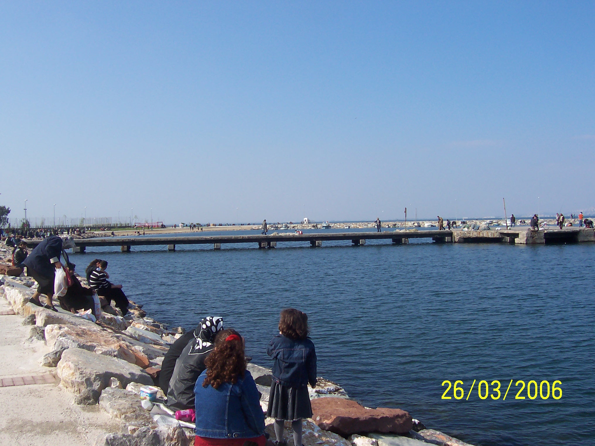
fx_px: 636
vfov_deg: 38.7
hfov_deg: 50.1
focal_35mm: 37
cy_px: 223
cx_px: 298
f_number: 5.6
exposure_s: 1/500
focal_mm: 5.6
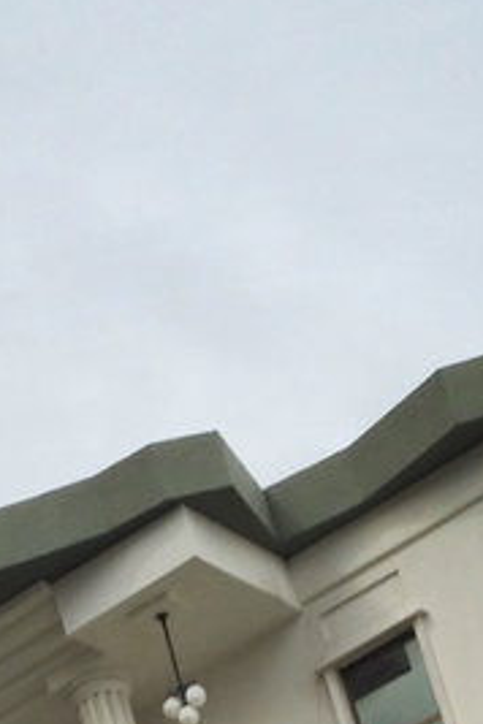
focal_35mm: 154
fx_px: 3099
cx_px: 141
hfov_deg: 8.9
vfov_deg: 12.8
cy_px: 986
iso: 50
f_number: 2.4
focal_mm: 4.12
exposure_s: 1/3195
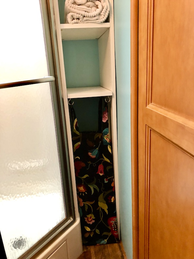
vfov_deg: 63.4
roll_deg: +2.1
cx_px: 97
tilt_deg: -15.4
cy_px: 130
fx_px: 209
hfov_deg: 49.7
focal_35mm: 28
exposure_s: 1/5
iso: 80
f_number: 1.8
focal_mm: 4
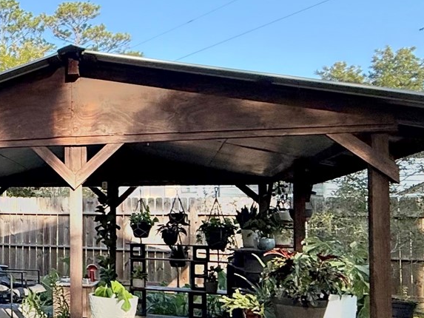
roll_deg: -1.1
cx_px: -181
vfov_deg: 29.0
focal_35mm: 50
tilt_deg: +2.7
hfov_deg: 28.2
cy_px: 194
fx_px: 613
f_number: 2.2
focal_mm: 2.22
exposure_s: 1/514
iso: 40
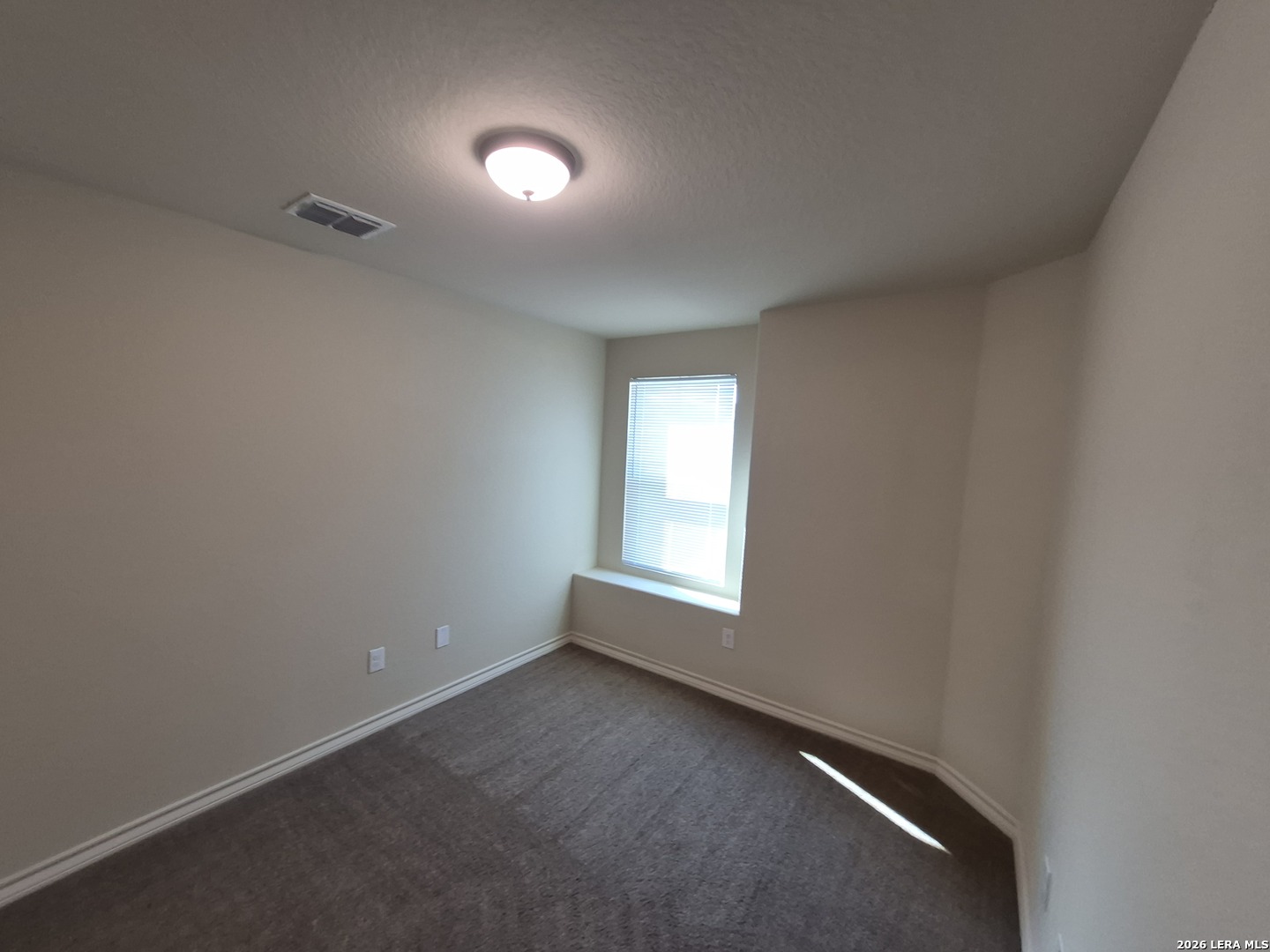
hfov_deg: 106.2
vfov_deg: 89.9
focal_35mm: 13
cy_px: 476
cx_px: 635
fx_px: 477
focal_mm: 1.74
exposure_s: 1/60
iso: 100
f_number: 2.2
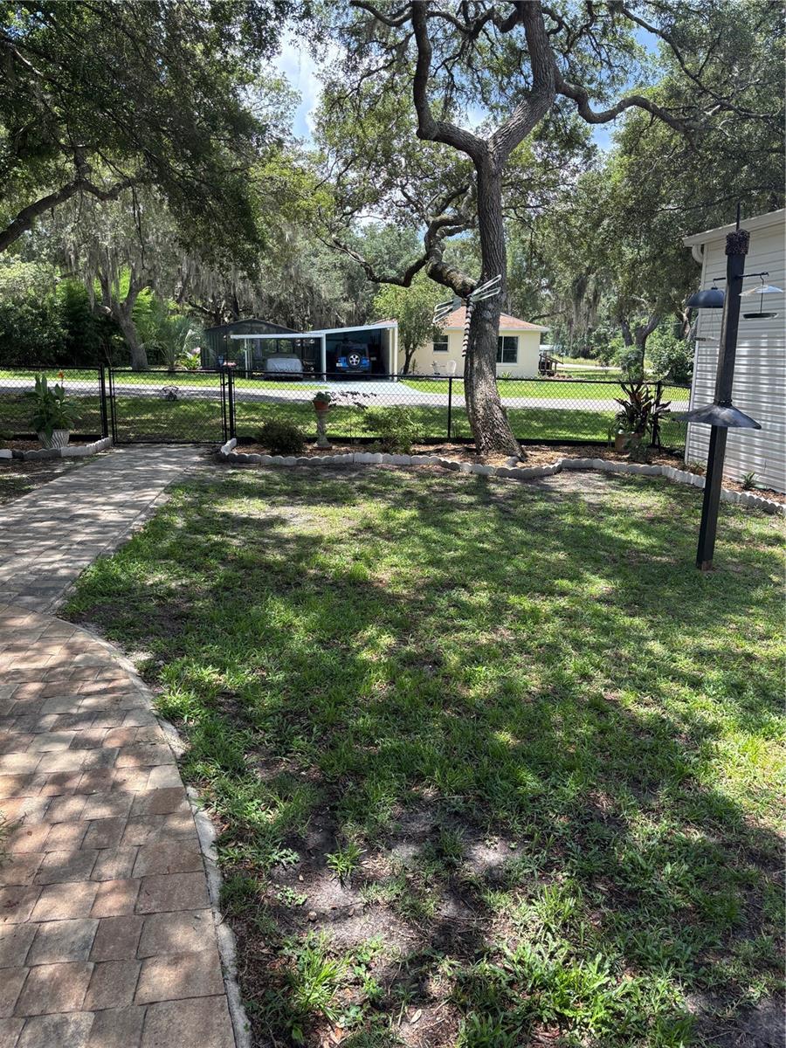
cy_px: 524
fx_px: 787
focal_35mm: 26
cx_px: 393
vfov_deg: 67.3
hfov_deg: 53.1
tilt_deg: -11.3
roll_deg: -1.8
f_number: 1.6
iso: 50
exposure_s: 1/615
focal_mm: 5.96
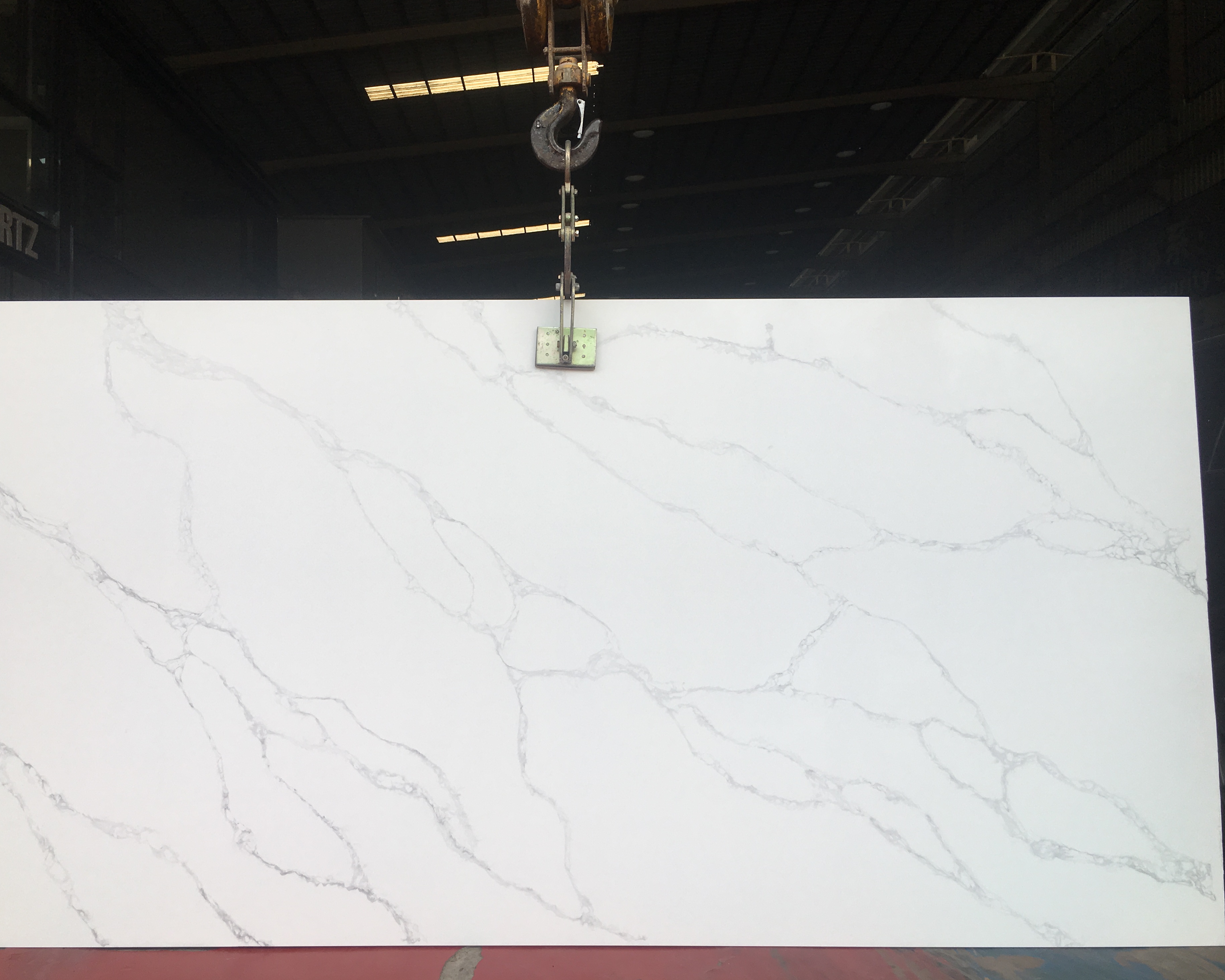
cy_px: 483
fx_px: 1124
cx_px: 587
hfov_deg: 57.2
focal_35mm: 31
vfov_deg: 47.1
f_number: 2.2
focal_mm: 4.15
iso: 25
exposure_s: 1/241
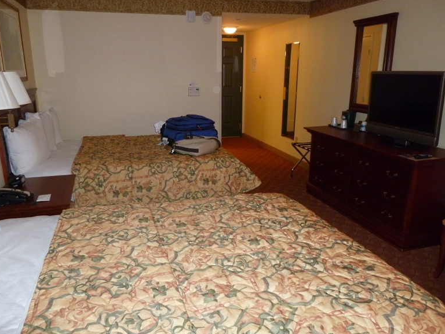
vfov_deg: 53.1
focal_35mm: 26
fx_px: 334
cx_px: 214
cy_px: 168
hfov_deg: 67.2
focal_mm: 4.5
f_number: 3.3
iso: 320
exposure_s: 1/20
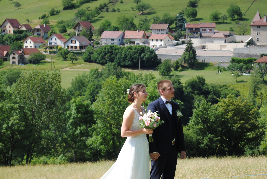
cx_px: 139
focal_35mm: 121
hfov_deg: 16.9
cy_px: 126
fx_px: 896
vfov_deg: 11.4
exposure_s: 1/200
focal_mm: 55
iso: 100
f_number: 7.1
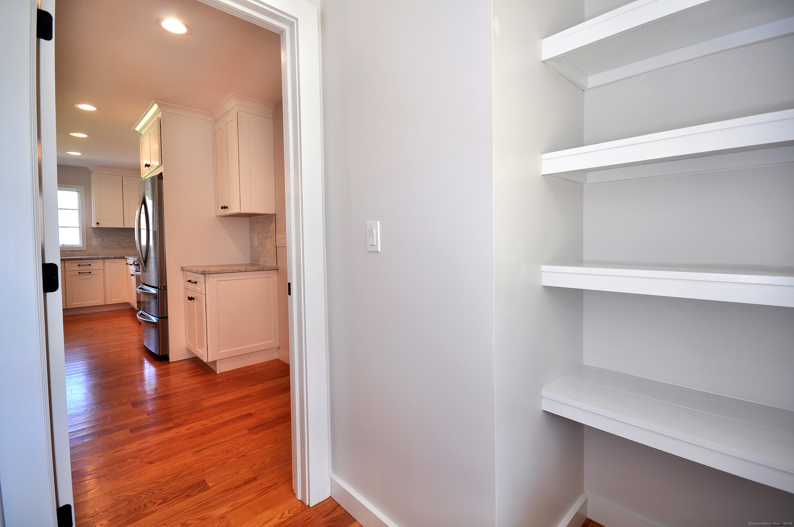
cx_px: 397
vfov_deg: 77.2
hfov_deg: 100.5
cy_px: 264
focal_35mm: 15
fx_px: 330
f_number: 8
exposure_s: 1/40
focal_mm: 10
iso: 200
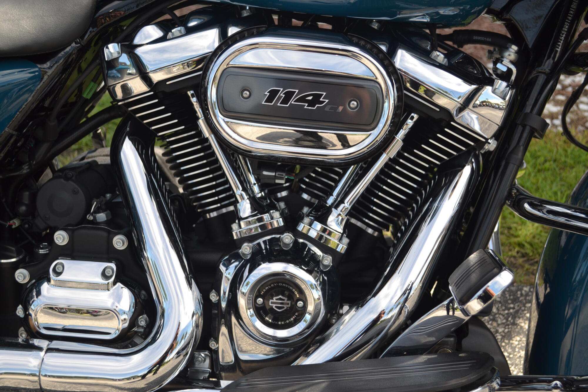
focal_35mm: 48
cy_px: 196
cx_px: 294
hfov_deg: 41.1
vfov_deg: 28.1
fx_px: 784
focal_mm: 32
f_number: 4.8
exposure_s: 1/200
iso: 100
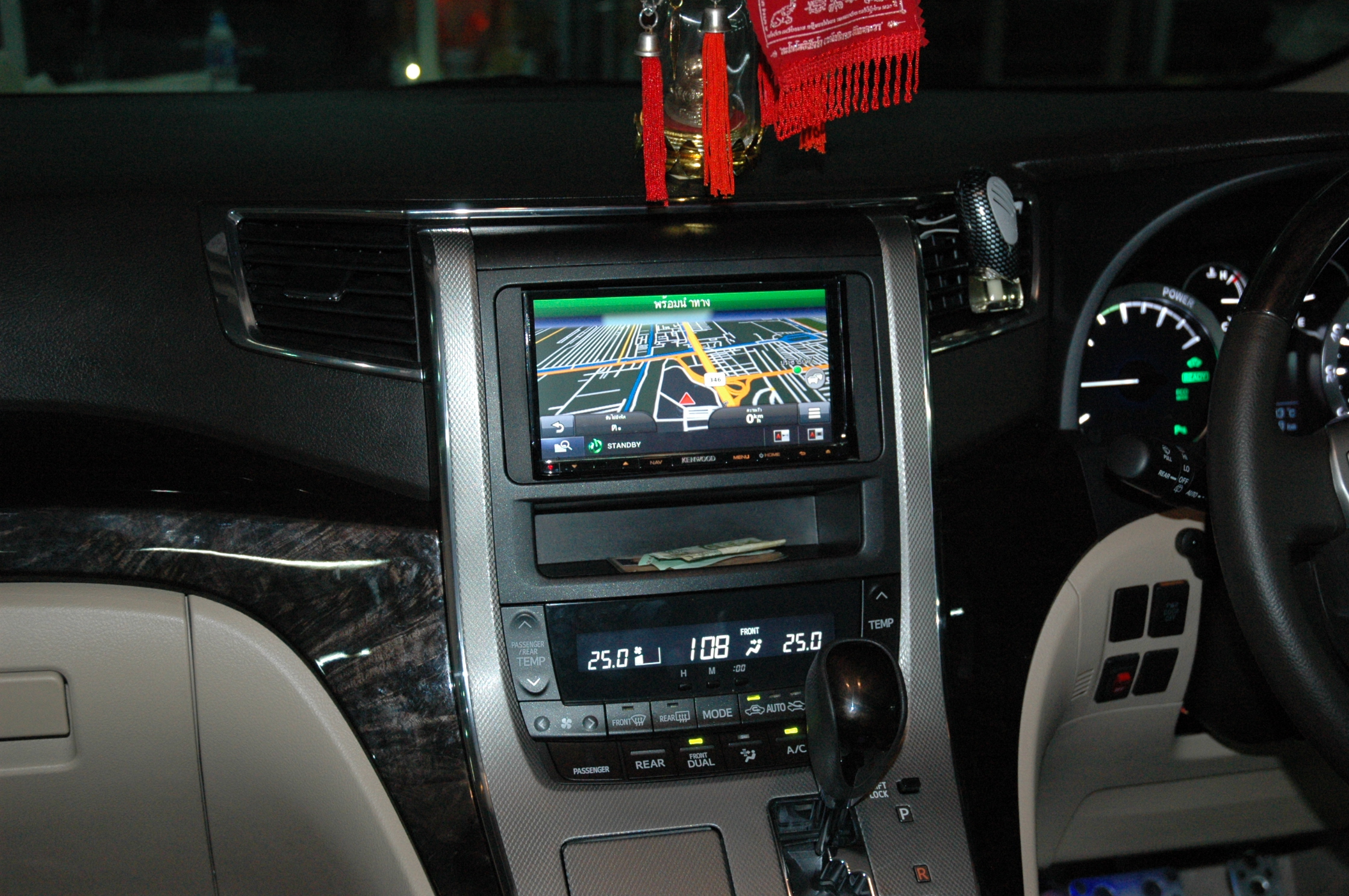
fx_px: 1740
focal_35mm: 46
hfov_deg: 42.4
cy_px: 448
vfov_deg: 28.9
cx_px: 674
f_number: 4
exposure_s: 1/60
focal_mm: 31
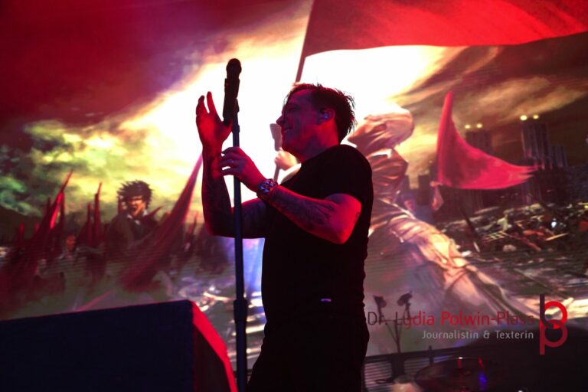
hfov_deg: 26.5
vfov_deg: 17.8
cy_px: 196
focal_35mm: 76
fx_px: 1249
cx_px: 294
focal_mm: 51
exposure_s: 1/160
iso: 1250
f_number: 4.5
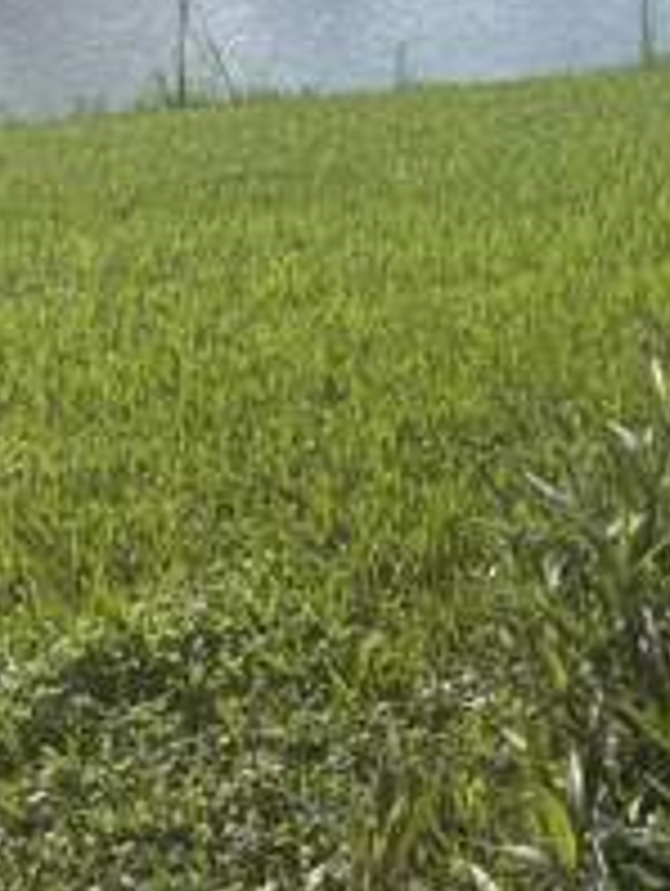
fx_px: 2163
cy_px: -104
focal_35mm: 84
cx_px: 998
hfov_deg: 16.1
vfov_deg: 21.9
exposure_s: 1/6993
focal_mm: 5.96
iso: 50
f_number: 1.6
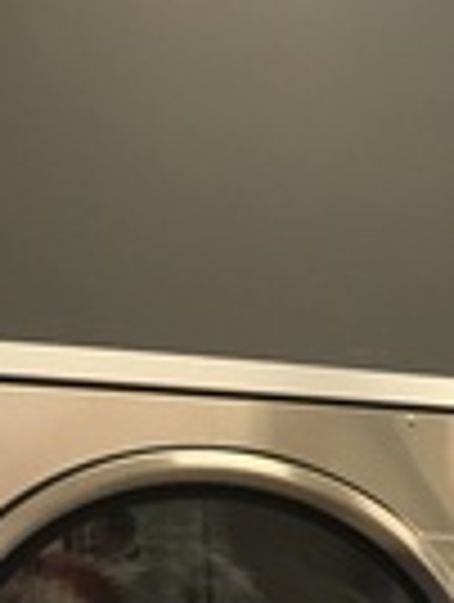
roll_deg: +2.3
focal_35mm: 115
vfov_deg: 16.1
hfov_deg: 10.7
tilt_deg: -1.7
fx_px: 2005
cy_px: 814
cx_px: 1148
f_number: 2.2
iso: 32
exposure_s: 1/17
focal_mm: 4.15
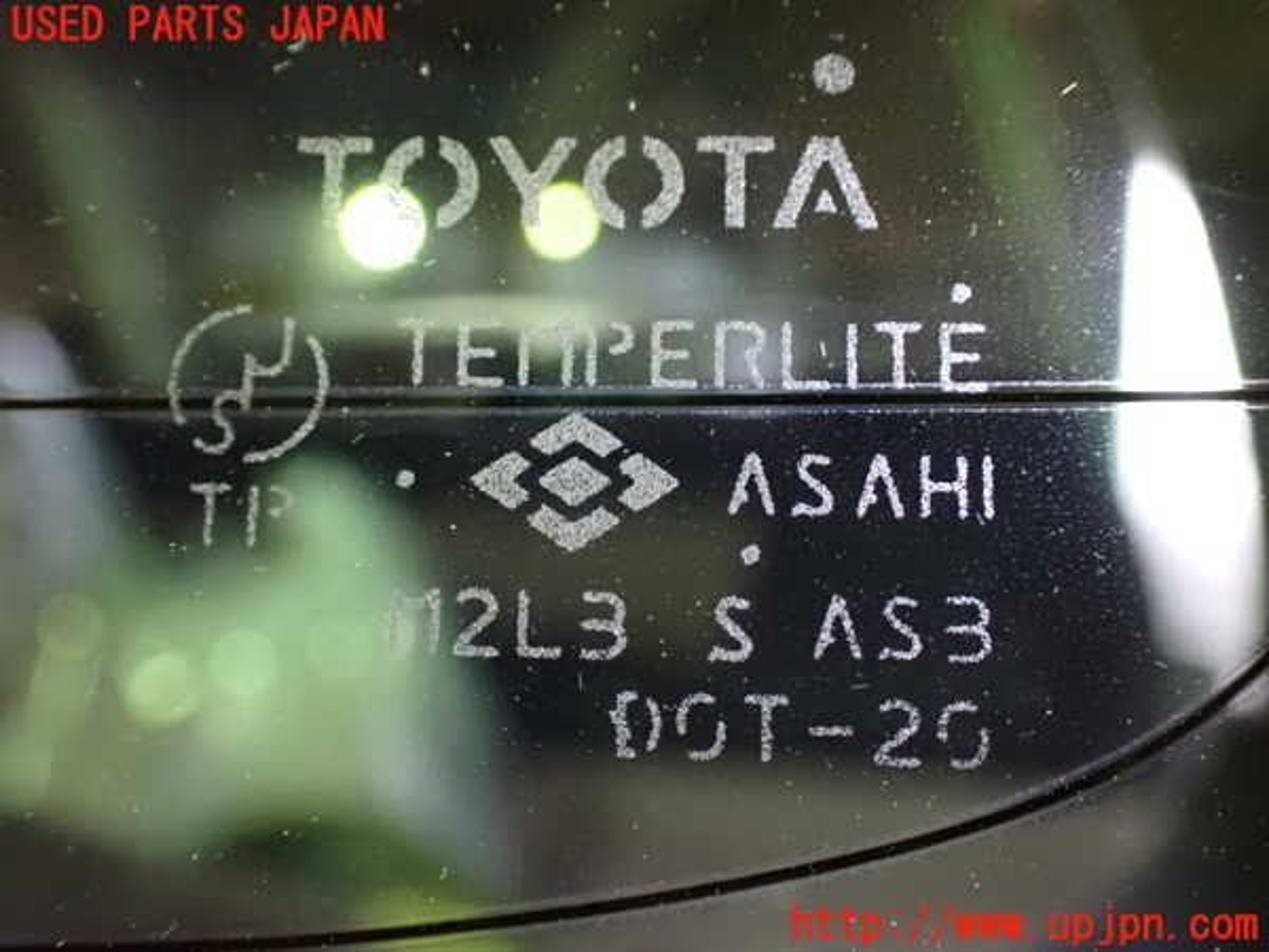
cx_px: 634
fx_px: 1503
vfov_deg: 35.1
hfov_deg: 45.8
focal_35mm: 41
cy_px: 476
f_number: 2.8
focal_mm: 7.31
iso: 1600
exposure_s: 1/25
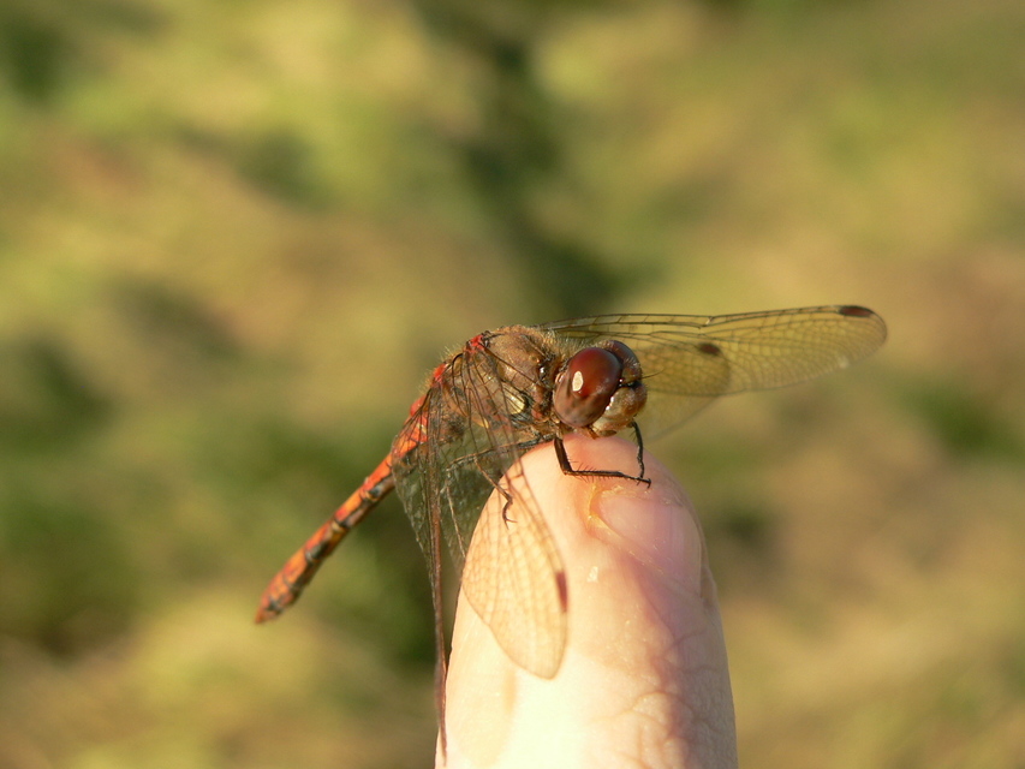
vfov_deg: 20.4
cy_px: 384
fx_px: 2132
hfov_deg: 27.0
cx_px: 512
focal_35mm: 72
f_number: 4
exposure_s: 1/320
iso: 80
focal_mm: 12
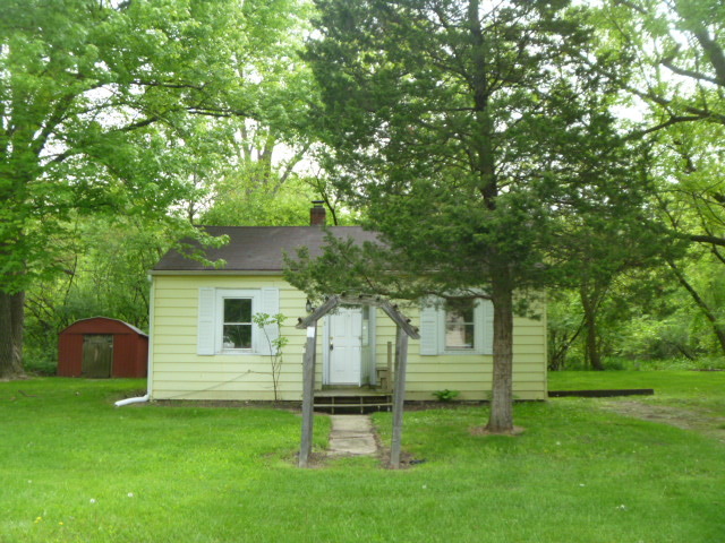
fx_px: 733
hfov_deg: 52.6
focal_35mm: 35
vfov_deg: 40.7
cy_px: 272
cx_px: 362
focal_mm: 6.3
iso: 160
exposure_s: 1/160
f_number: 3.5
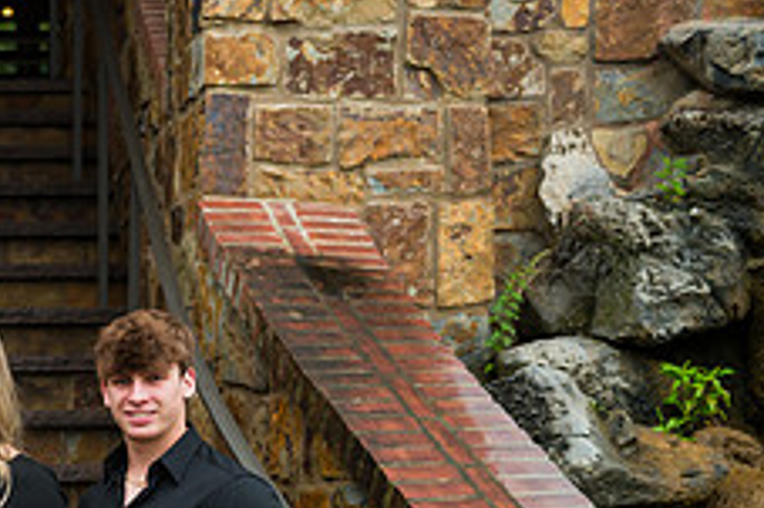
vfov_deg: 13.9
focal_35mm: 95
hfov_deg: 20.0
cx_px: -179
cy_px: 618
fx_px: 2015
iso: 320
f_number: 4
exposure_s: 1/500
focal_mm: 36
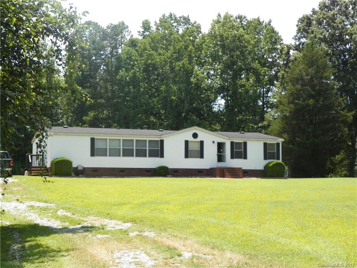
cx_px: 178
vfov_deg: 20.7
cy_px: 134
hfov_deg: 27.4
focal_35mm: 71
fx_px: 732
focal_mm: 12.6
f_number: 3.5
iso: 64
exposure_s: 1/320
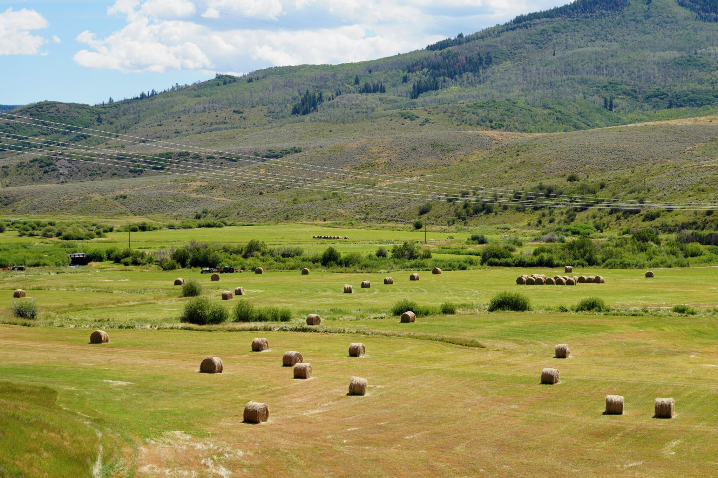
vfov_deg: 20.6
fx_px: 1316
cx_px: 359
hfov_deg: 30.5
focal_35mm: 66
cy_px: 239
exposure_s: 1/500
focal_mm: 44
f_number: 5.6
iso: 100
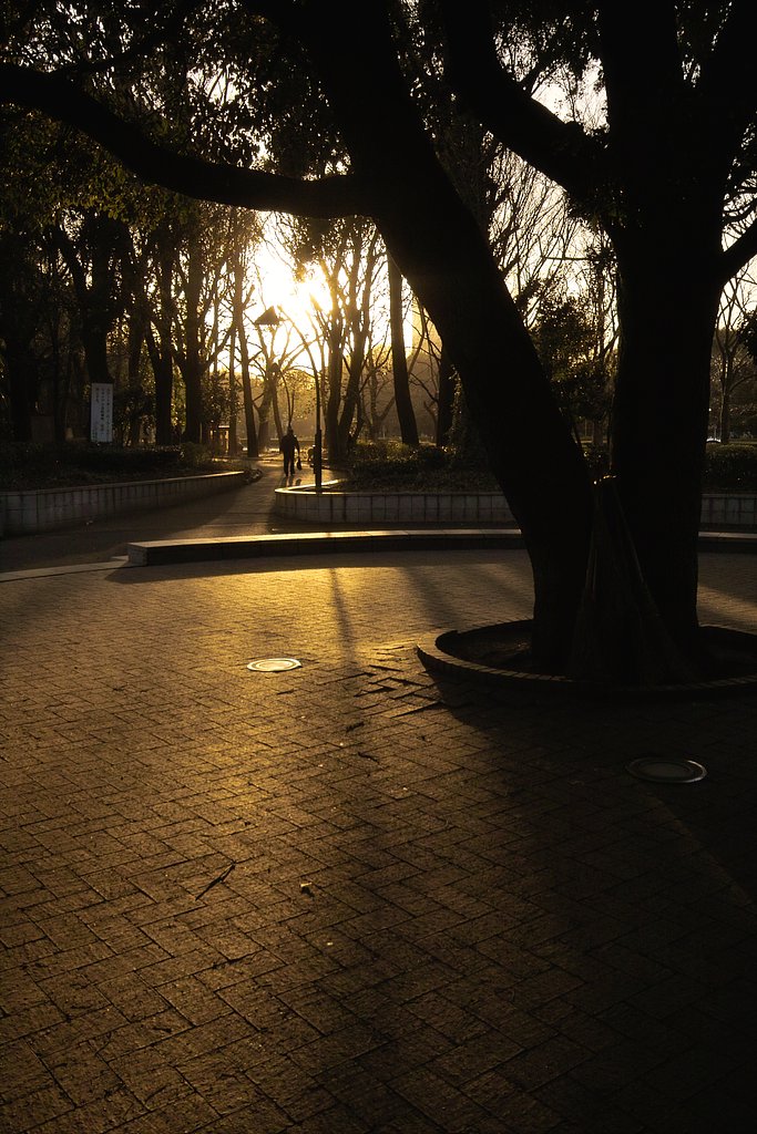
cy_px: 567
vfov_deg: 55.8
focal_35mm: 34
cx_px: 378
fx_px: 1072
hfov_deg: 38.9
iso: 200
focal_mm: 20
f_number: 10
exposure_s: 1/100
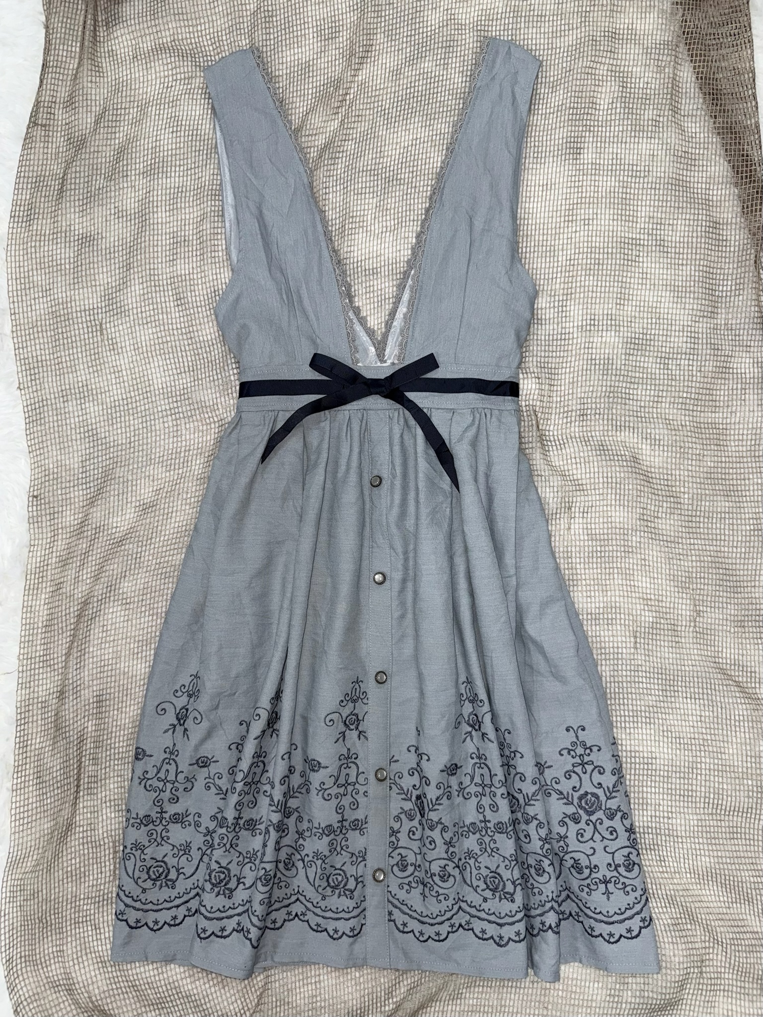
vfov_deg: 71.6
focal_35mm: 24
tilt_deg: -89.2
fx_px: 705
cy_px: 508
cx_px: 382
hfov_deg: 56.8
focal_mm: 6.76
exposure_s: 1/51
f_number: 1.78
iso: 100
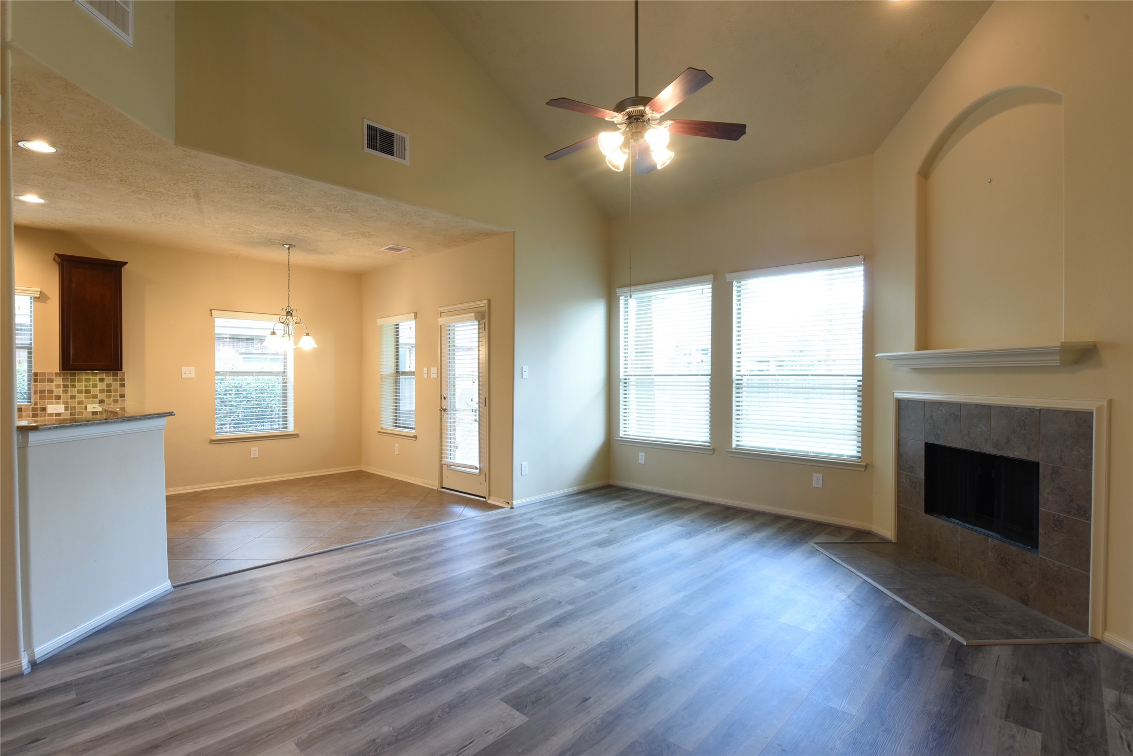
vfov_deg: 70.4
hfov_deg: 93.3
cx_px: 566
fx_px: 535
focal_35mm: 17
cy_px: 378
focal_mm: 17
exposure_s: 1/6
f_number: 9
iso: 640
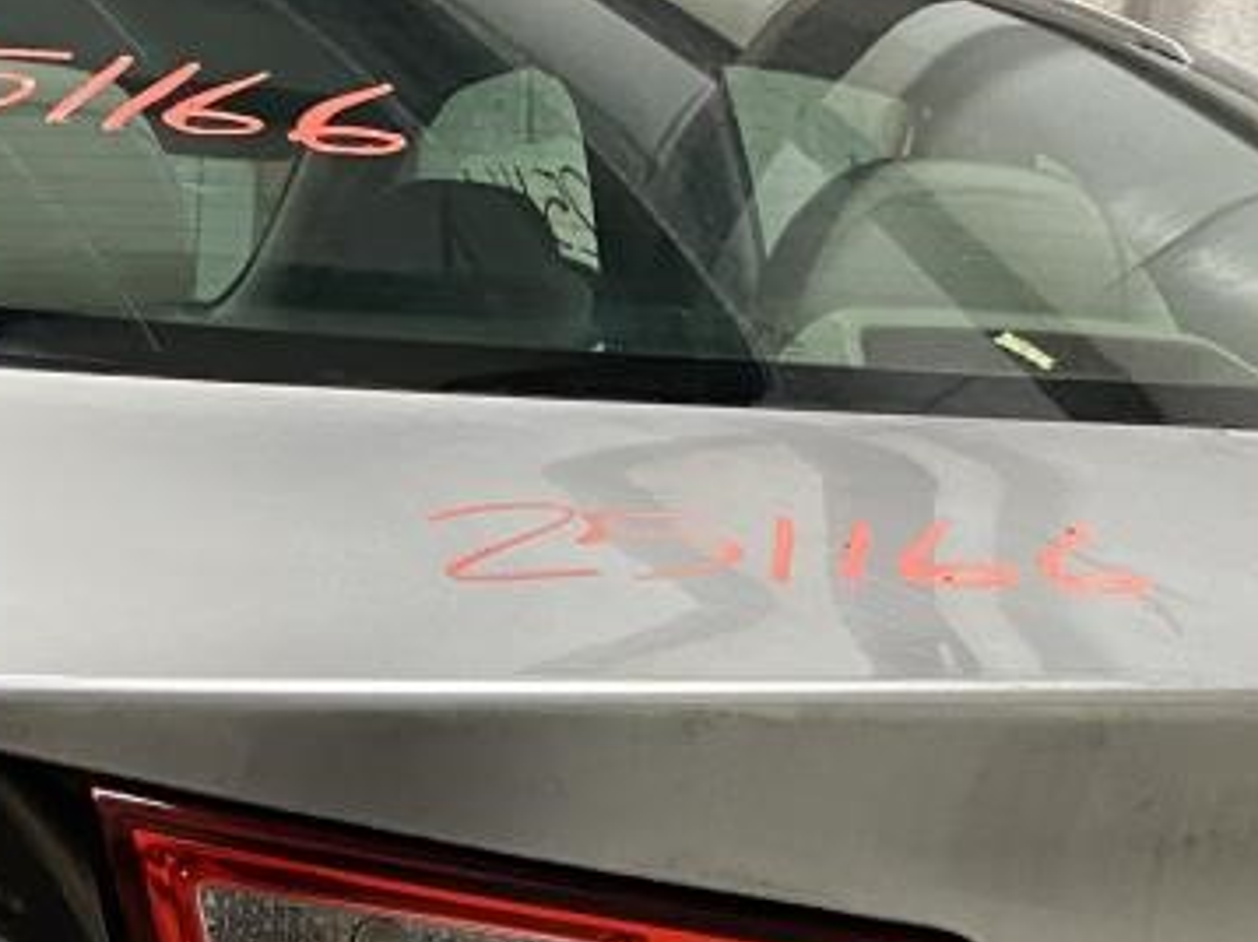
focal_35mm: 93
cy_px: 1195
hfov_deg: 21.1
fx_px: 3378
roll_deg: -4.0
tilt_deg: -15.8
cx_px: 569
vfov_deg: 15.2
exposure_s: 1/60
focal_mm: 4.25
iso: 320
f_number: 1.8
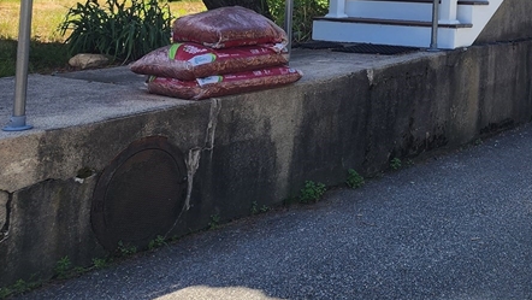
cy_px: -101
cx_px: 538
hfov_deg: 32.9
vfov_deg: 19.0
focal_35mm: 58
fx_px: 818
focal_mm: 6.4
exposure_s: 1/399
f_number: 1.8
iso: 12
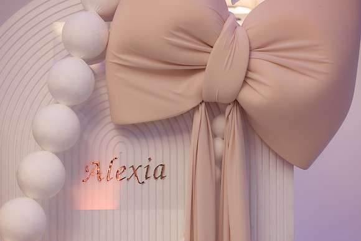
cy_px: 120
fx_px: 852
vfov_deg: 16.1
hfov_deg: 23.9
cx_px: 180
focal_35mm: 85
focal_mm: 85
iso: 1000
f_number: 2.8
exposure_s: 1/250
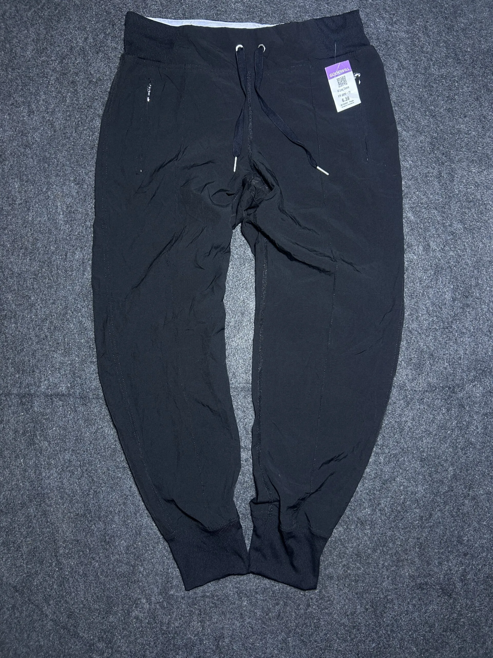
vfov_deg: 67.3
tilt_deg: -68.3
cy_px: 329
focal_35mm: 26
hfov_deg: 53.1
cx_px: 246
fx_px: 494
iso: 125
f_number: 1.5
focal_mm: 5.7
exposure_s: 1/50
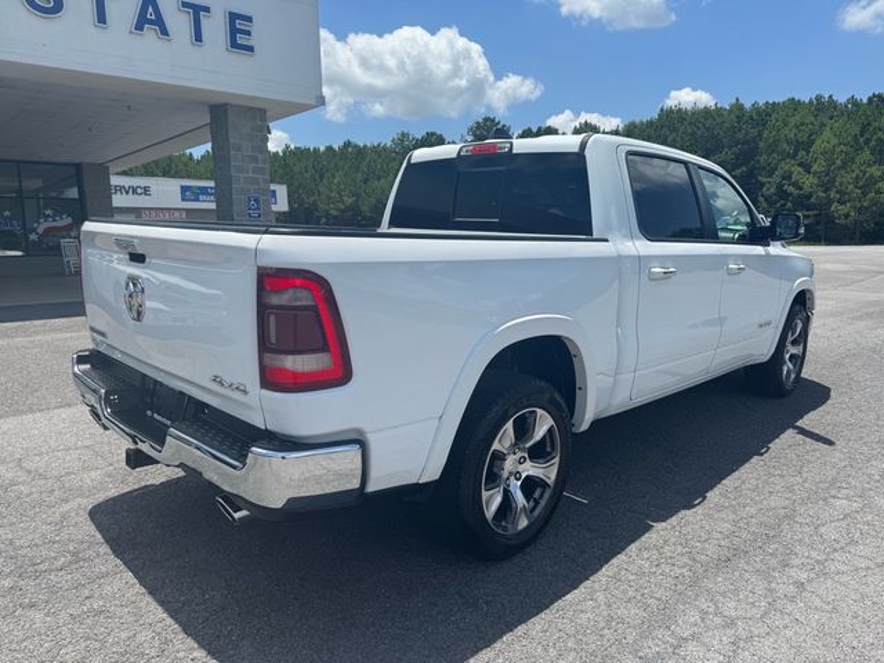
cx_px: 442
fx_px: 613
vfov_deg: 56.8
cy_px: 332
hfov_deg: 71.6
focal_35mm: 24
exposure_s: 1/4608
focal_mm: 6.76
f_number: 1.78
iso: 80
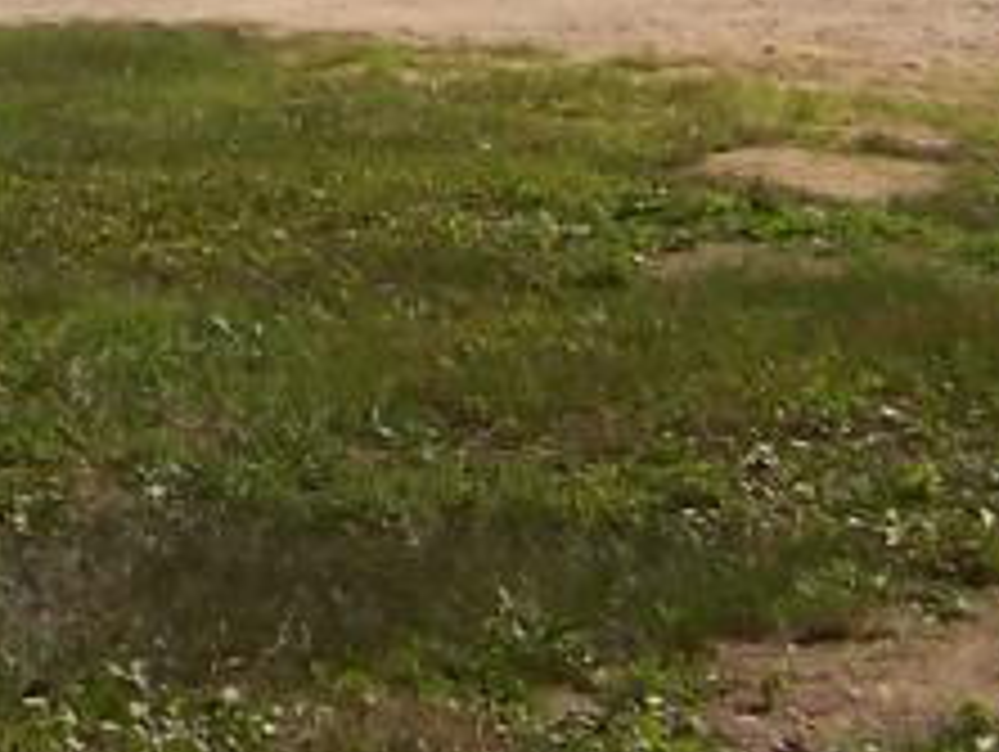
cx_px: -950
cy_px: -689
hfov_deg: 10.9
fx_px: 4796
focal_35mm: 166
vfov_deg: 8.5
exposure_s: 1/750
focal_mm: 5.6
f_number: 5.6
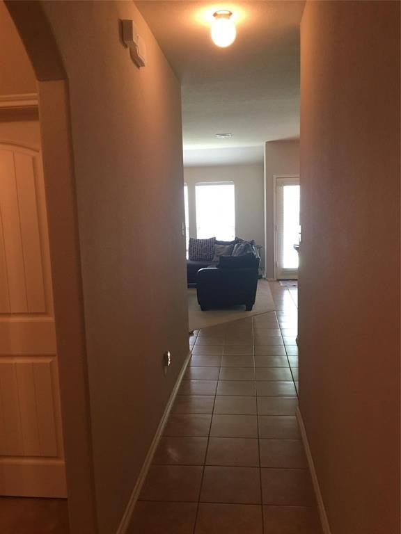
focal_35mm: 29
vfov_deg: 61.7
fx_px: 448
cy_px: 267
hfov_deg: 48.2
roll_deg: +1.5
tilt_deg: -6.5
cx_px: 200
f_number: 2.2
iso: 50
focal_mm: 4.15
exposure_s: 1/15
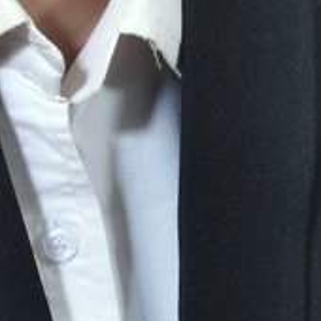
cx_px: 113
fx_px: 6935
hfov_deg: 2.7
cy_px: -146
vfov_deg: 2.6
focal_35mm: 661
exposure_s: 1/125
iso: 400
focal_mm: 98
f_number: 16
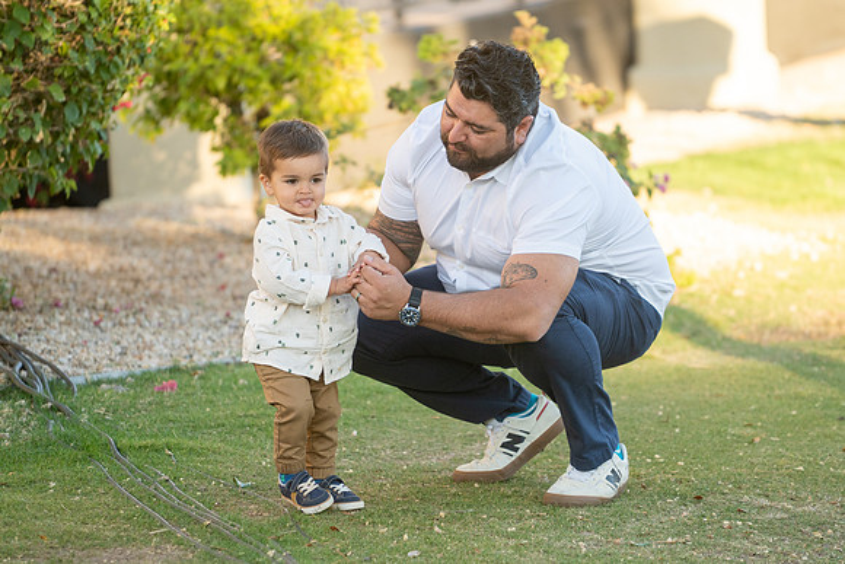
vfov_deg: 5.7
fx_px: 5643
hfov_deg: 8.6
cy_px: 298
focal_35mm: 240
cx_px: 446
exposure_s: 1/500
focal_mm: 200
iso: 800
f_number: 4
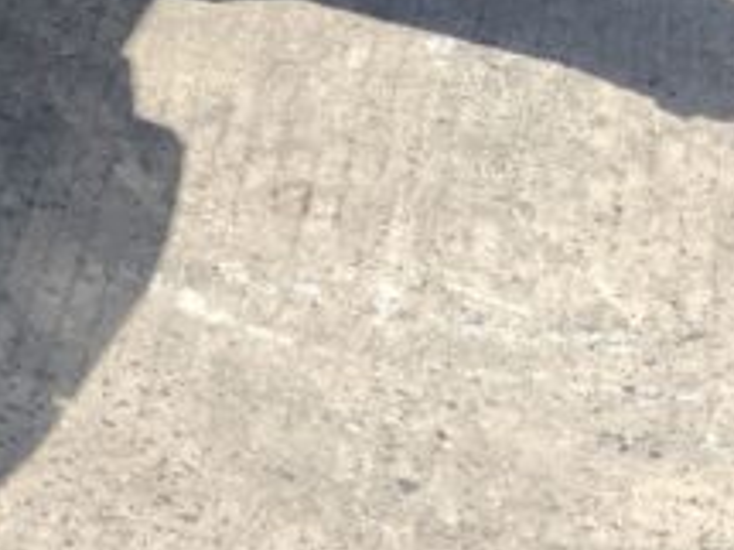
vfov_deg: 10.2
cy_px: -396
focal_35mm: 138
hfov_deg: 12.1
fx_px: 2925
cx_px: -881
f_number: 1.8
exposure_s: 1/1168
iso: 16
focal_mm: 3
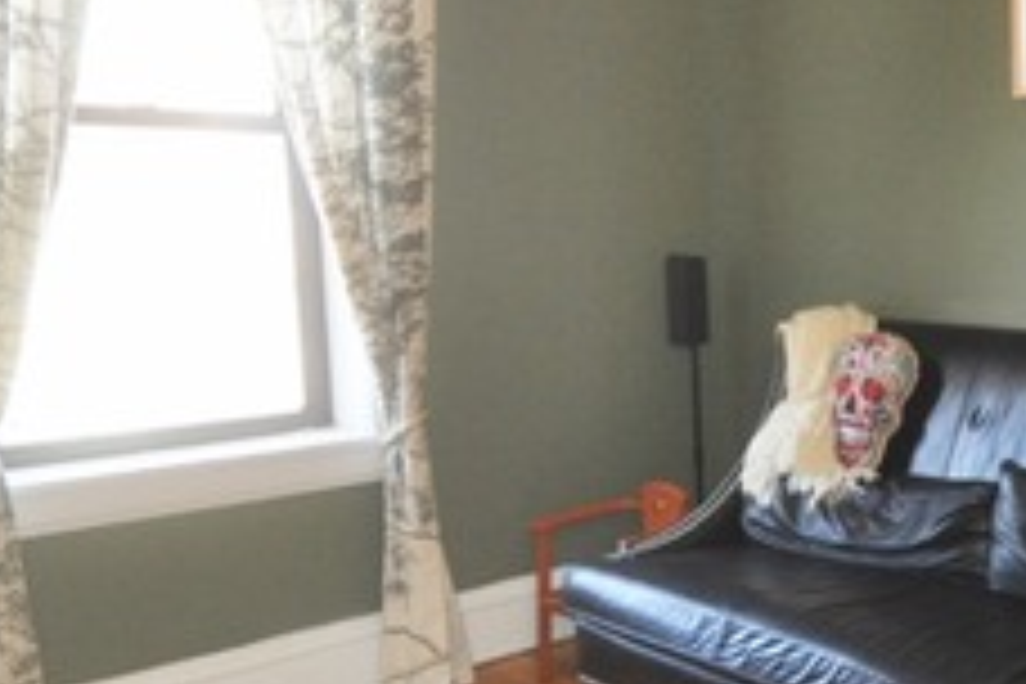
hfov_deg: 43.5
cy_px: 353
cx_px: 868
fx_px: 1197
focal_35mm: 42
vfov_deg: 31.9
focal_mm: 10
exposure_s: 1/80
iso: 800
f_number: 3.5
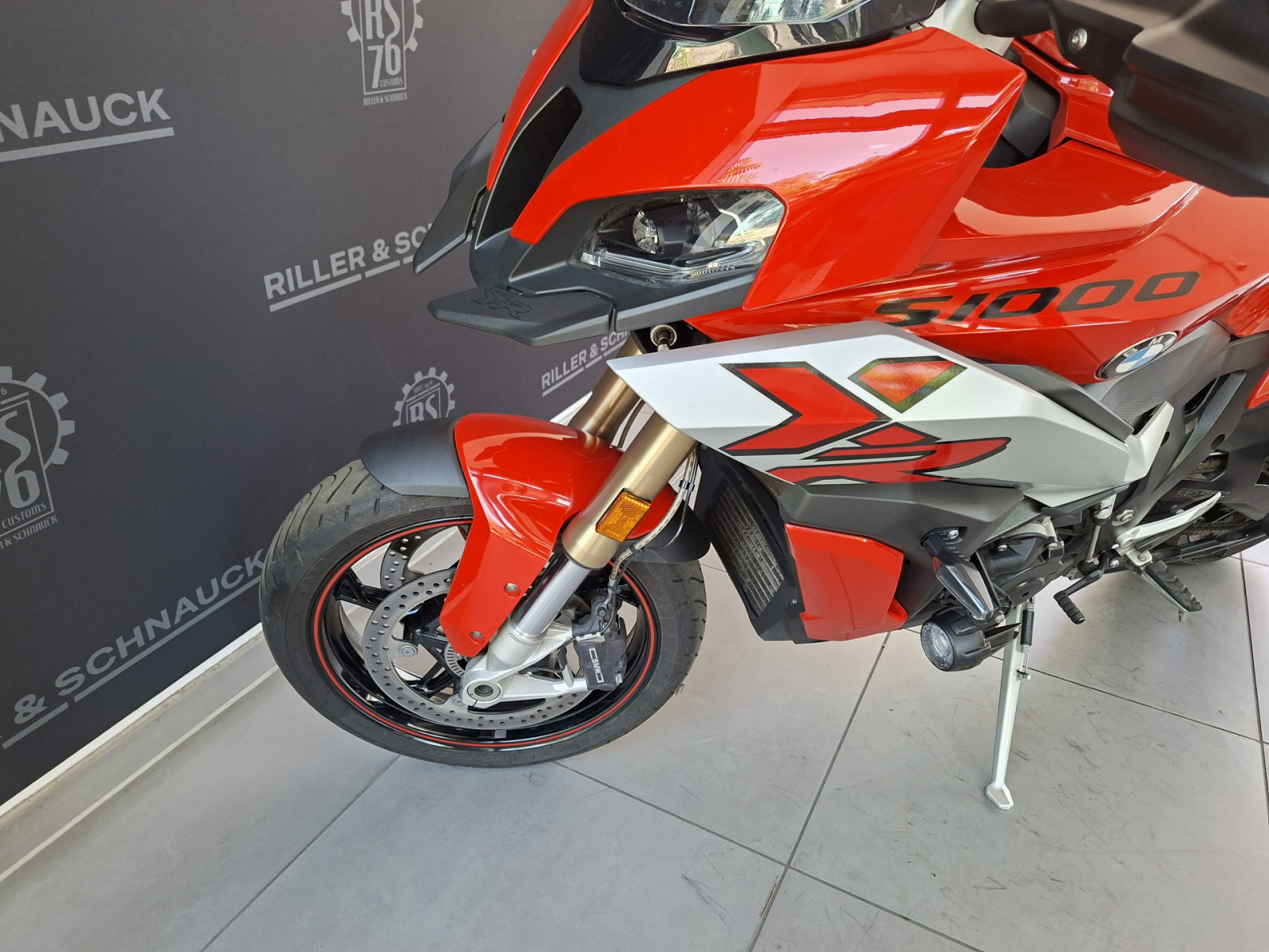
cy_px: 476
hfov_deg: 73.9
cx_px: 634
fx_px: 843
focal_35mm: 23
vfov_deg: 58.9
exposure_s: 1/120
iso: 250
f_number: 1.8
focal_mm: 5.54
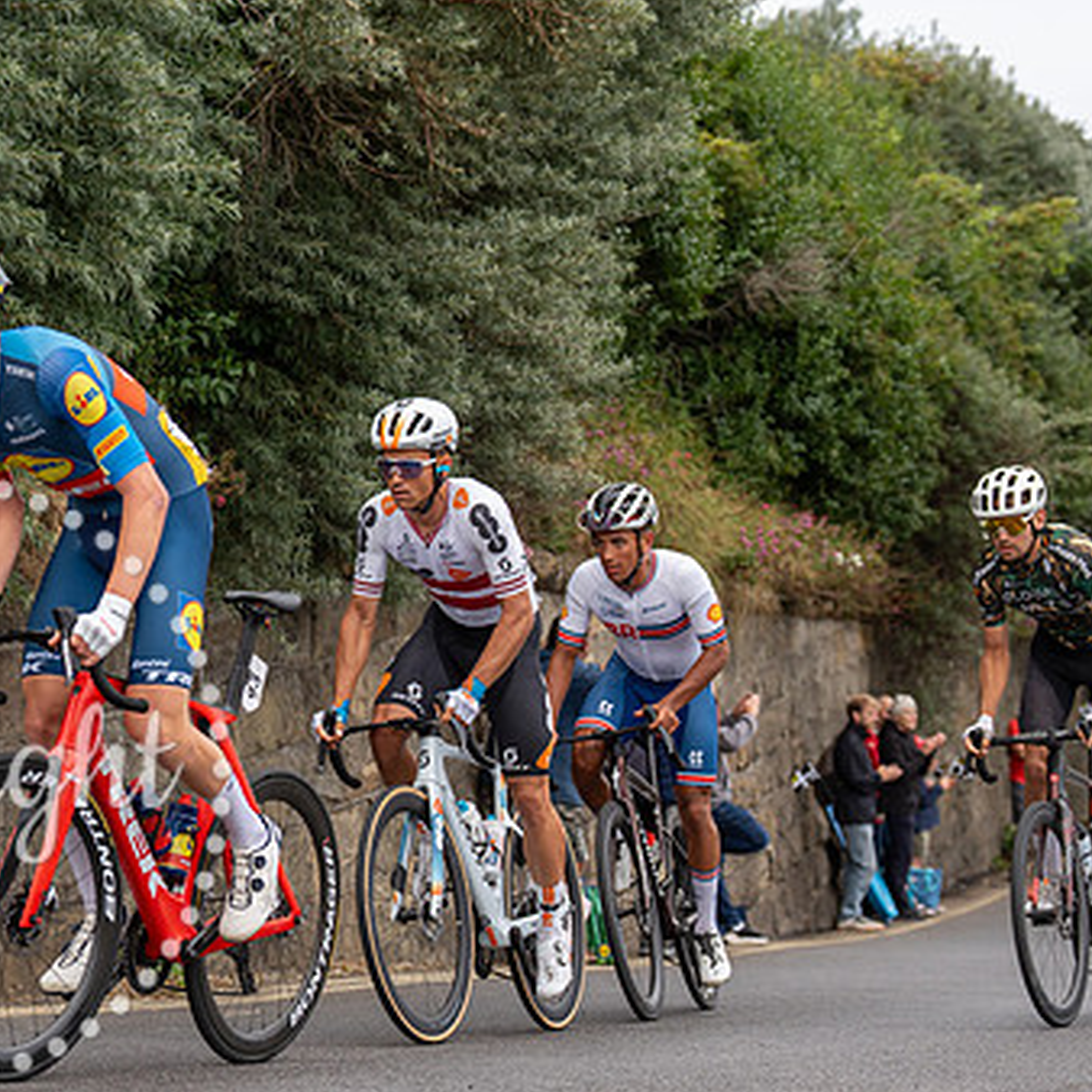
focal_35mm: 102
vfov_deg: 17.1
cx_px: 430
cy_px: 609
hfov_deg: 17.0
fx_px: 3640
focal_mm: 70
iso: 320
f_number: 3.5
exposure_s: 1/1000
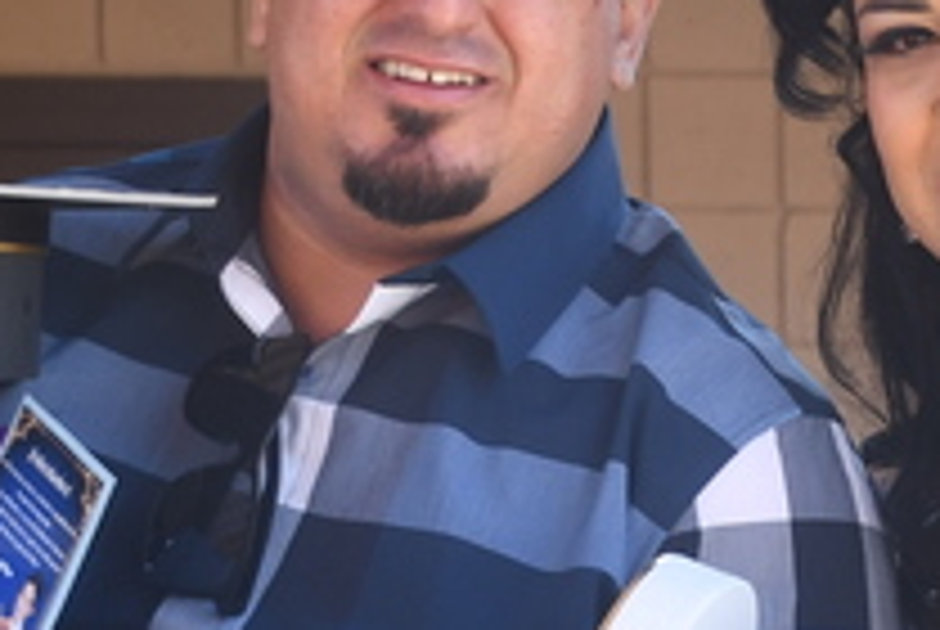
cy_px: 911
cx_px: 837
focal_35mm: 235
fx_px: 6145
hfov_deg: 8.7
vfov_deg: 5.8
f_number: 5.6
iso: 280
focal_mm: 32
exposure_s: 1/250
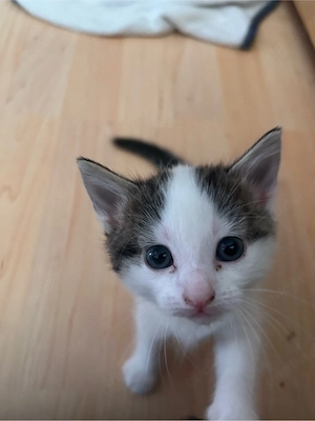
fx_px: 315
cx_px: 158
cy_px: 210
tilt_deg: -61.3
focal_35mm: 26
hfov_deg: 53.1
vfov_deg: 67.3
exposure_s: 1/60
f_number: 1.5
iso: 500
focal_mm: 5.7
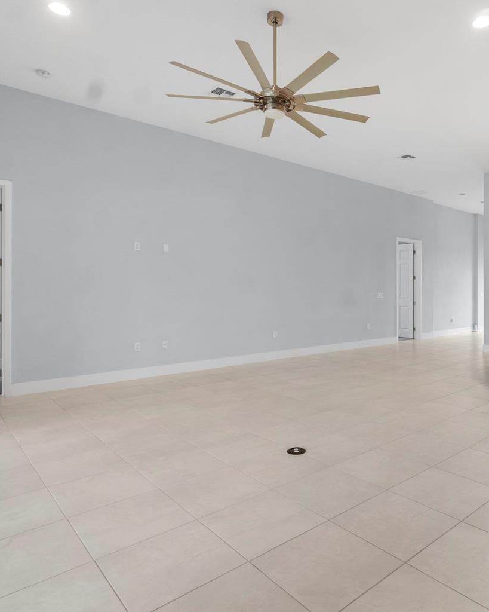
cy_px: 298
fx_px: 398
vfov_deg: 75.0
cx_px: 329
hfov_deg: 61.5
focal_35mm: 22
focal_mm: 10
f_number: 9
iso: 100
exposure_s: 1/4
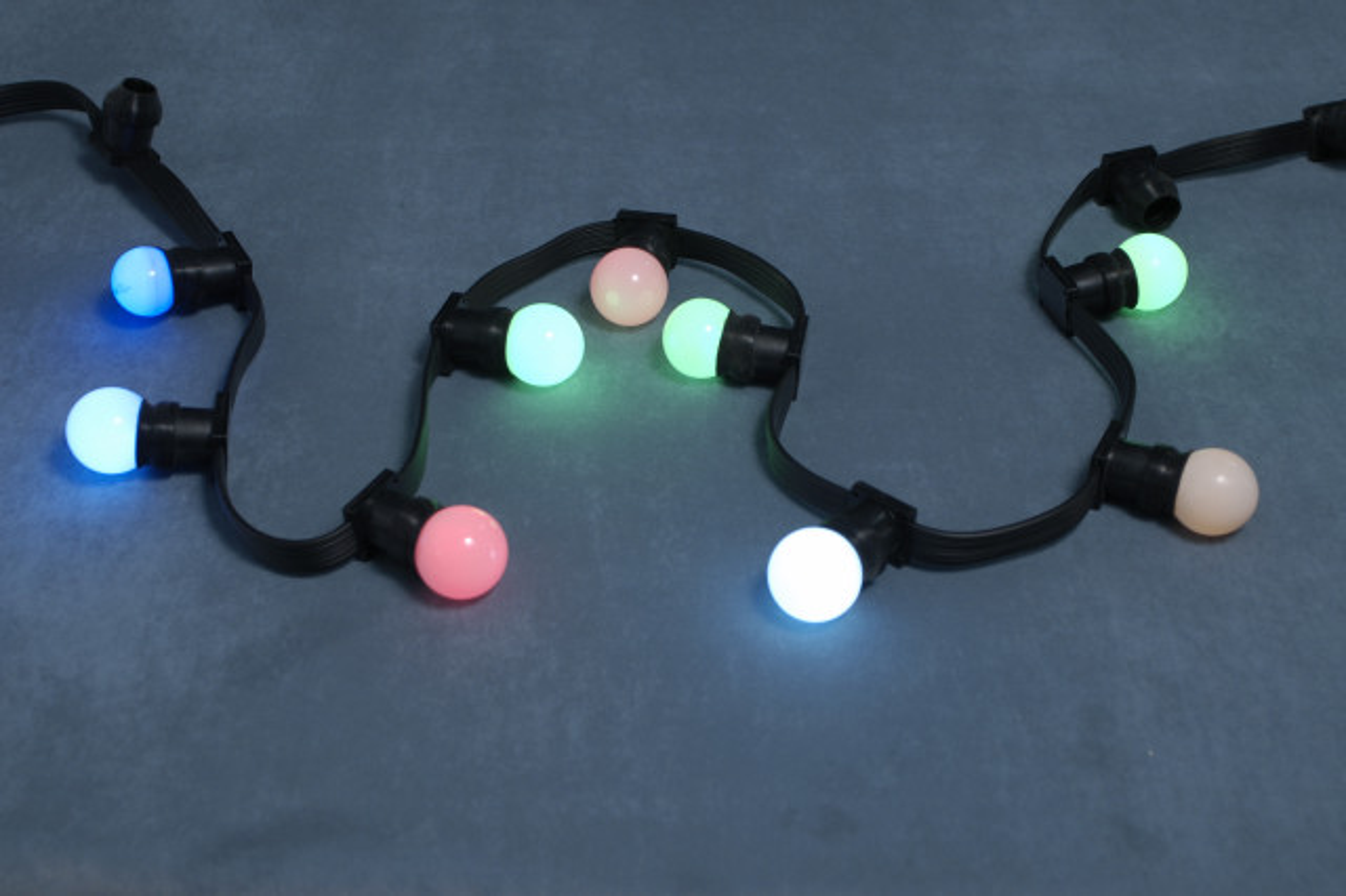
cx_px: 673
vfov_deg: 26.5
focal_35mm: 51
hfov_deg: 38.9
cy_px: 448
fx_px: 1906
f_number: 5
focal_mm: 34
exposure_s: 1/8
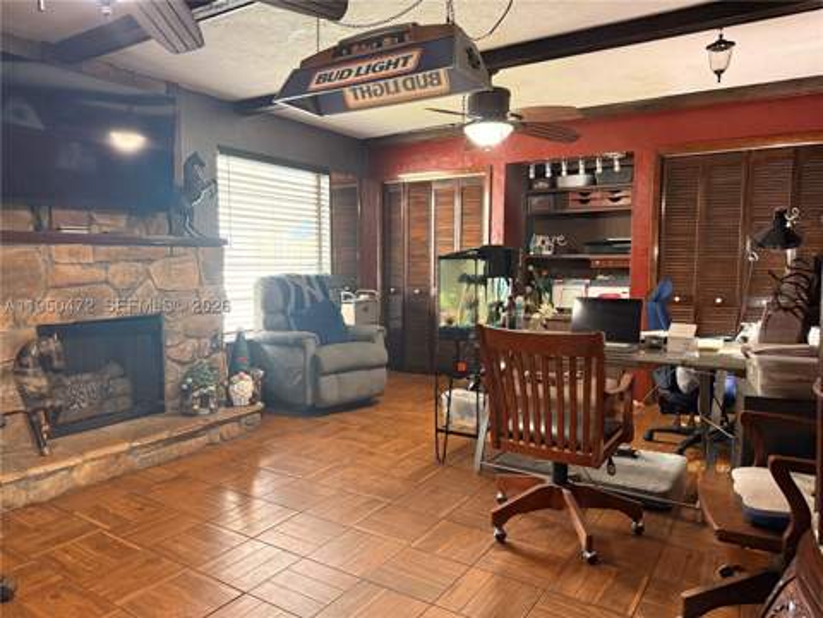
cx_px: 412
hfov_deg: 71.6
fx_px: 571
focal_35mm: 24
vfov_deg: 56.8
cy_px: 309
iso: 800
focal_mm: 6.76
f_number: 1.78
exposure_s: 1/40
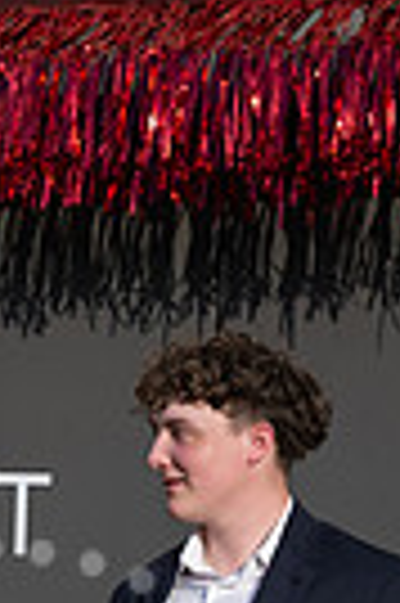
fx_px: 4929
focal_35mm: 295
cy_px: 954
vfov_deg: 6.9
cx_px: -18
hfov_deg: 4.6
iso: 320
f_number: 5
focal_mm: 88
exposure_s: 1/2000
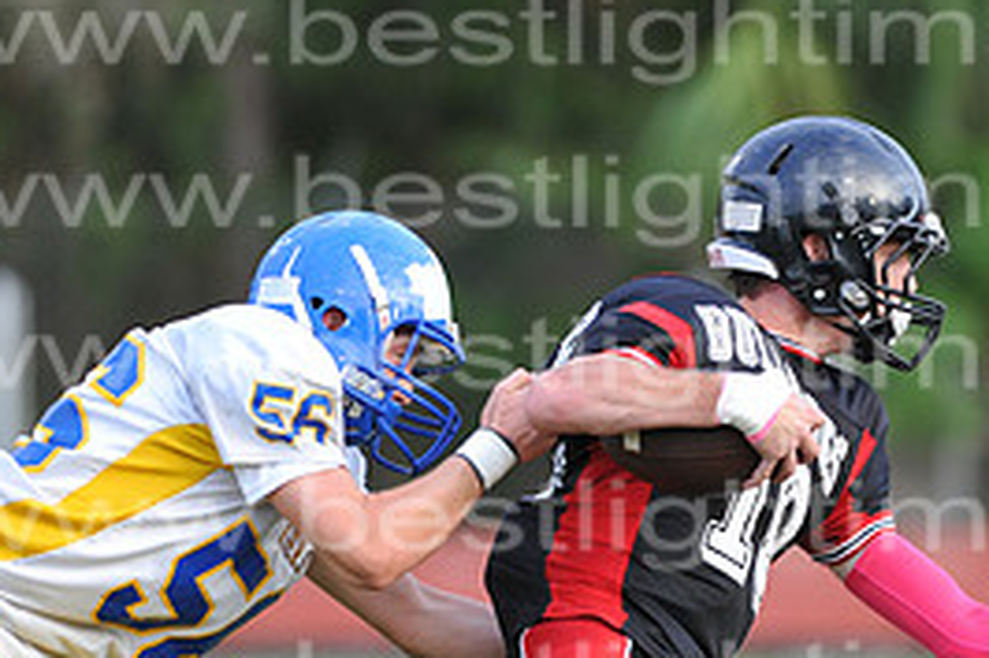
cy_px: 606
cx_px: 788
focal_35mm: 654
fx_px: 17955
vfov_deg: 2.1
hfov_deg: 3.2
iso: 1000
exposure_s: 1/1000
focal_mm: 300
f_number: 4
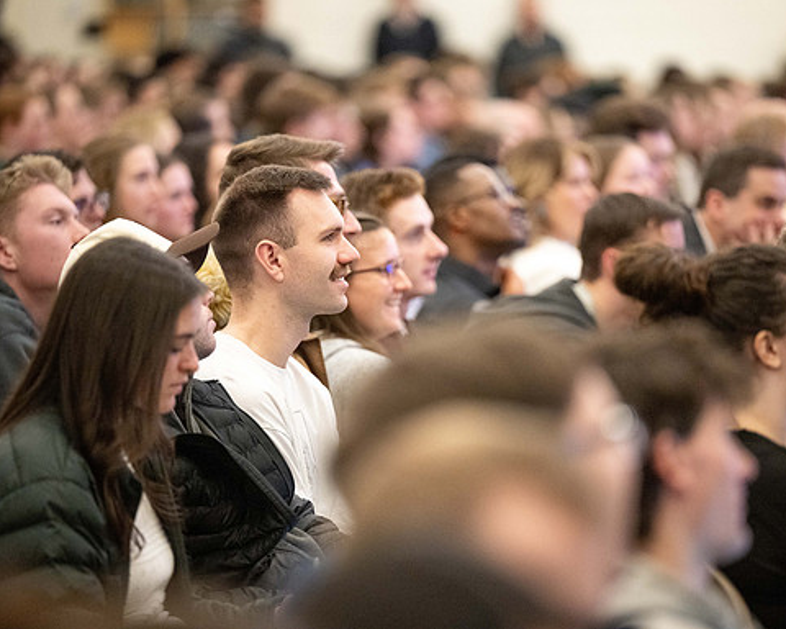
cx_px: 421
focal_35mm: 227
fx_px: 5281
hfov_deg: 8.5
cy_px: 315
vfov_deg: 6.8
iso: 8000
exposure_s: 1/320
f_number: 2.8
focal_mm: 200
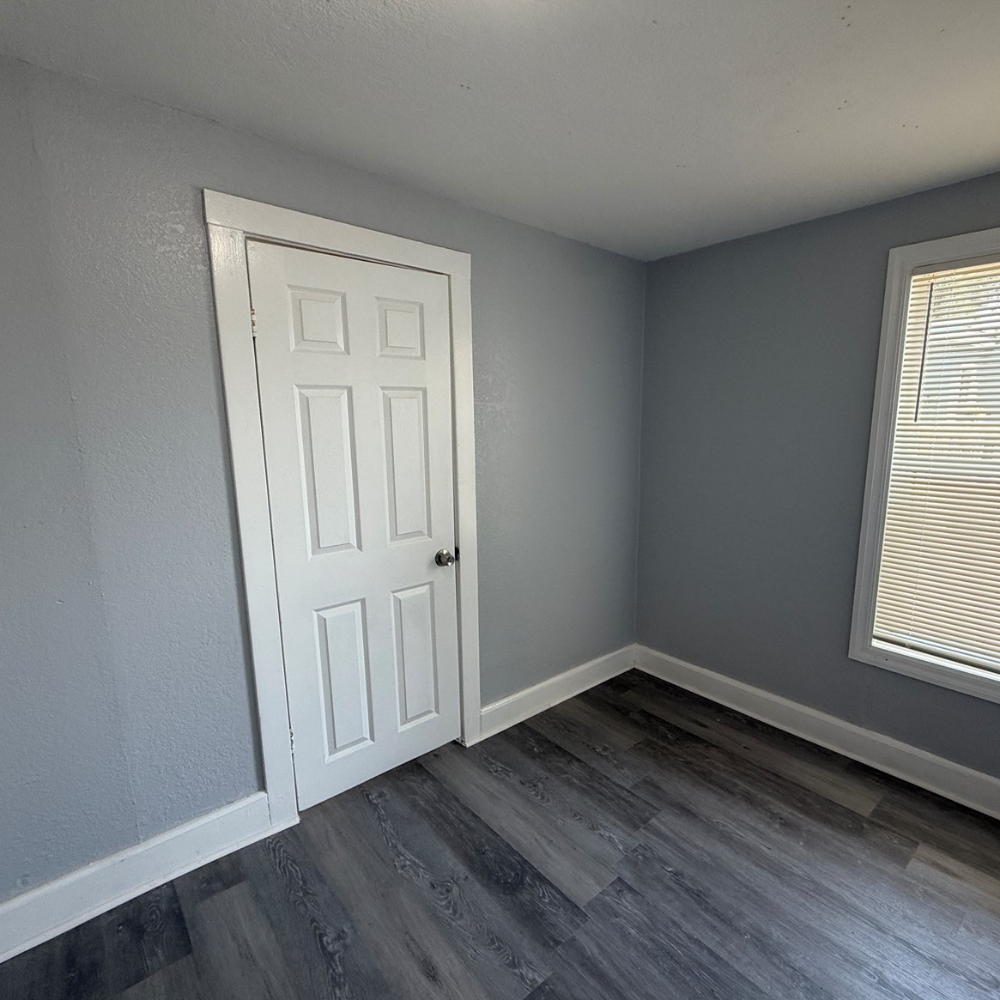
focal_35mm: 17
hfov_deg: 83.8
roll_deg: +1.5
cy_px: 512
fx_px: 556
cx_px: 543
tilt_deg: -10.6
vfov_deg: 84.0
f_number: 2.2
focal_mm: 2.22
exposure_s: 1/120
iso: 125
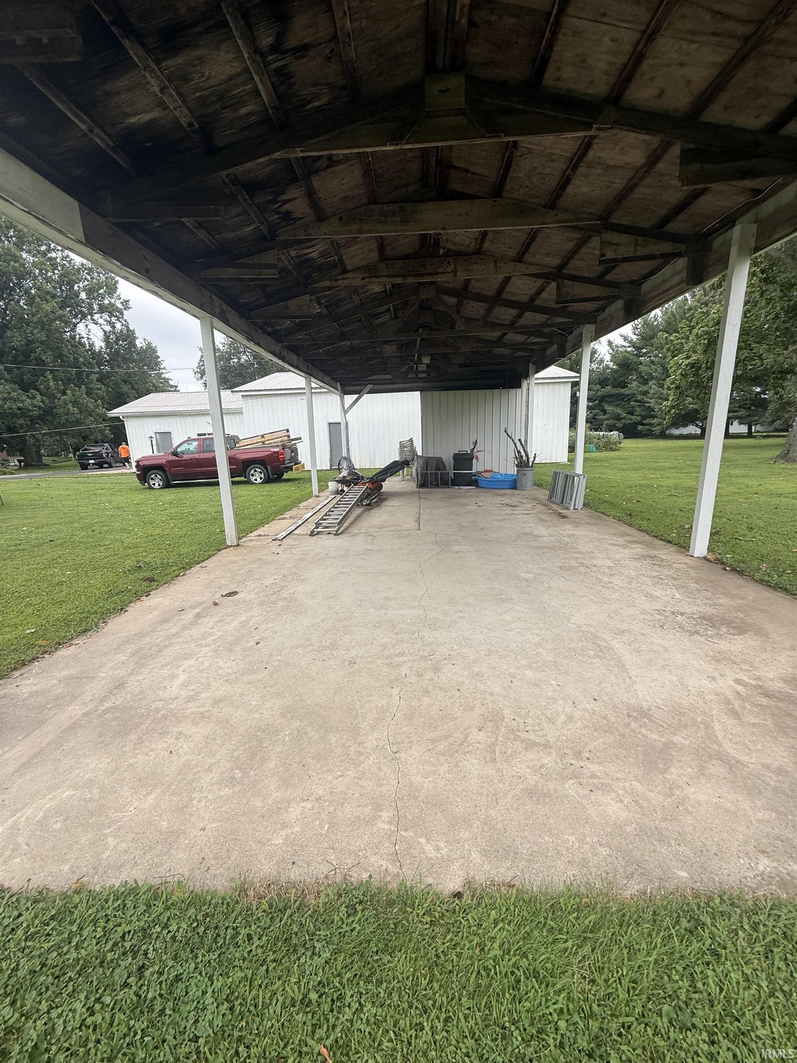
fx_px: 430
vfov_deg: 102.1
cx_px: 398
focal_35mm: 14
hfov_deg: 85.7
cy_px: 532
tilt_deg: -10.7
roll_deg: +2.9
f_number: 2.2
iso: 50
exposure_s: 1/227
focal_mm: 2.22
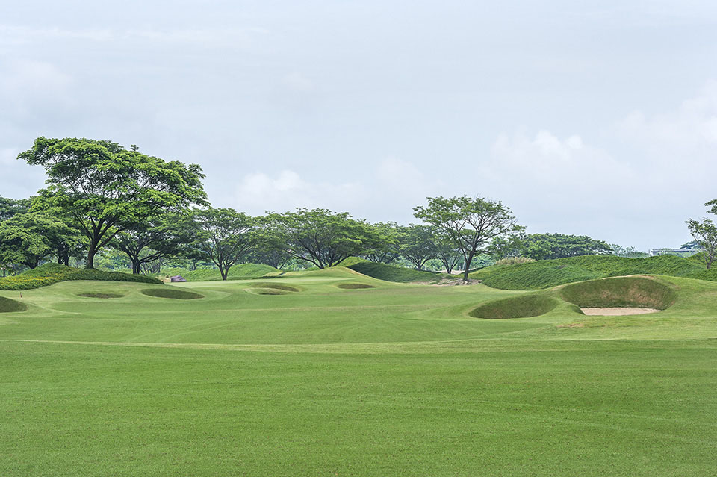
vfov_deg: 10.1
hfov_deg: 15.2
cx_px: 358
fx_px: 2687
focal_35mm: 135
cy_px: 238
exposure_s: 1/160
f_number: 22
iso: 320
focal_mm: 135
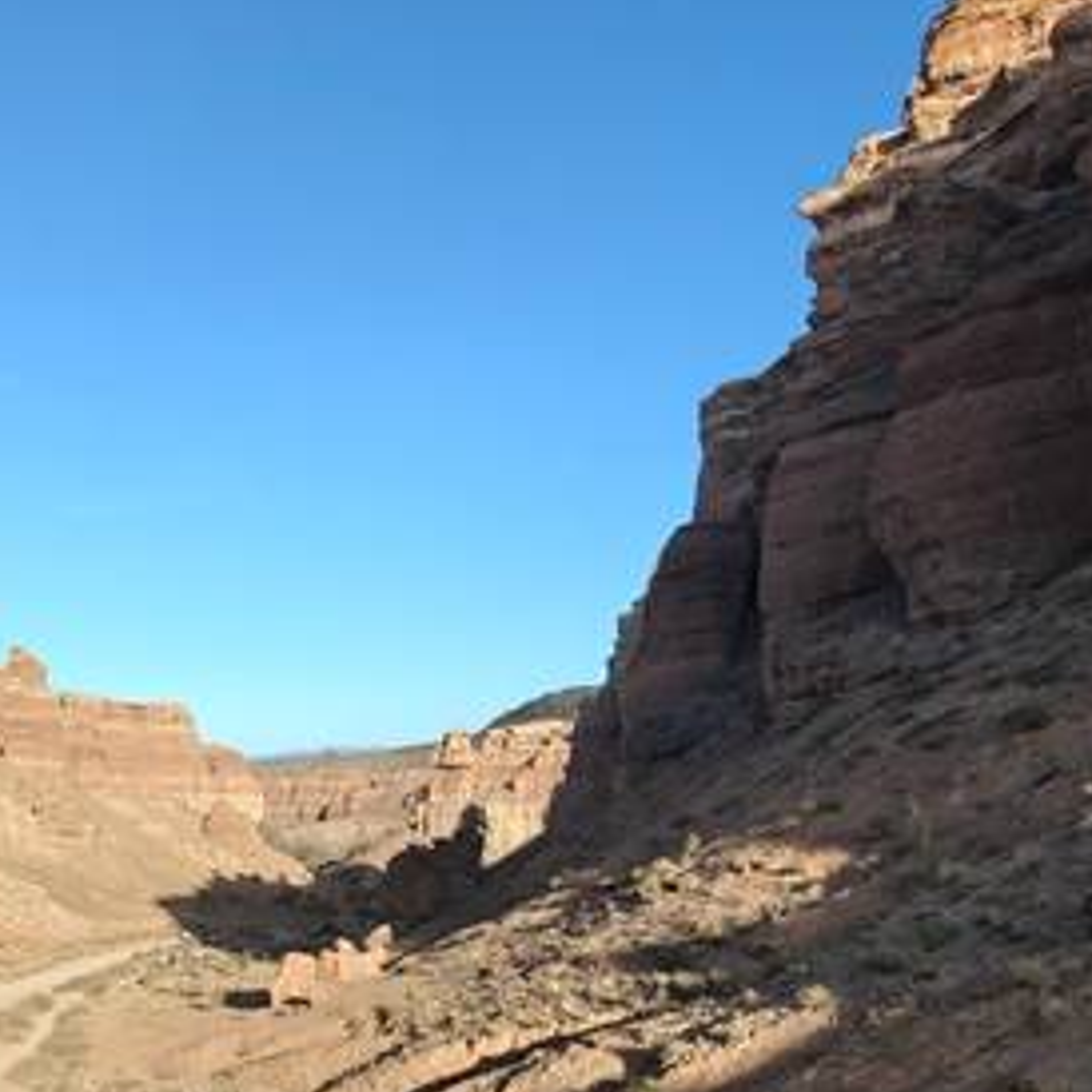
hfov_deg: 49.3
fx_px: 1106
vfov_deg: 50.8
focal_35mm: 31
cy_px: 793
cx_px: 211
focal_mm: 2.3
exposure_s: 1/200
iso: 64
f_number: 2
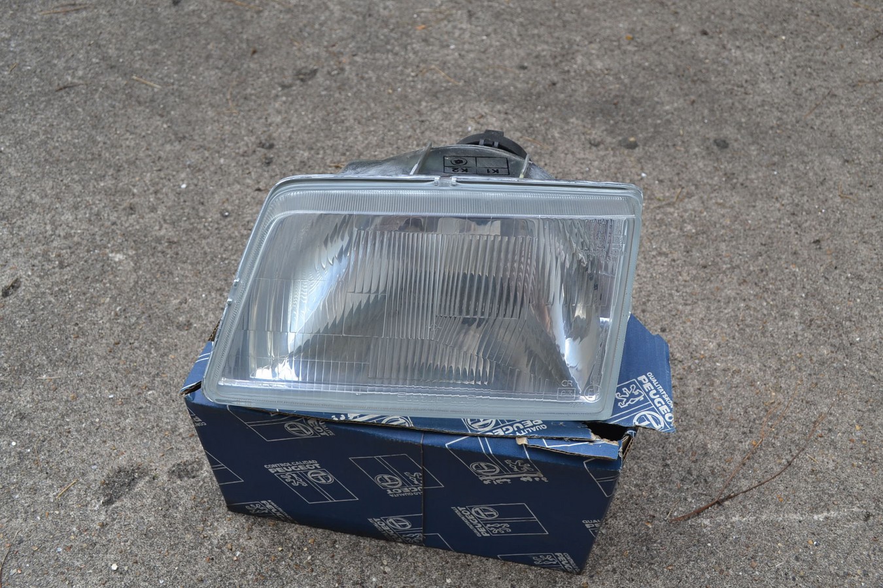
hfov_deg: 57.2
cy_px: 294
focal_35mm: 33
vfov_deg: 40.0
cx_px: 442
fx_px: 809
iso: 200
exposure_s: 1/125
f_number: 5.6
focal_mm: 22
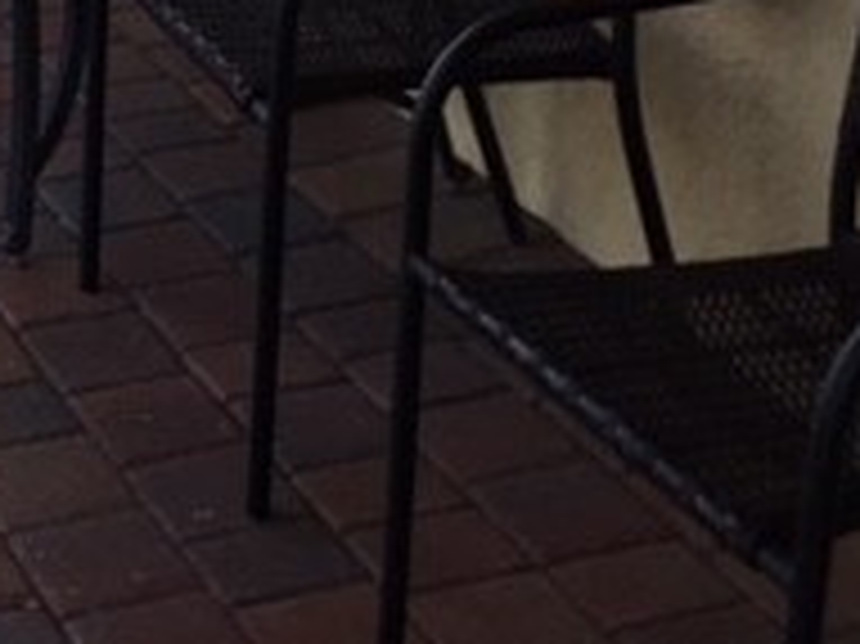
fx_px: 2582
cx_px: -63
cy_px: -405
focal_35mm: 104
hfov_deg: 18.3
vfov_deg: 13.2
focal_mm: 3.3
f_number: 2.4
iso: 25
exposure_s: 1/641
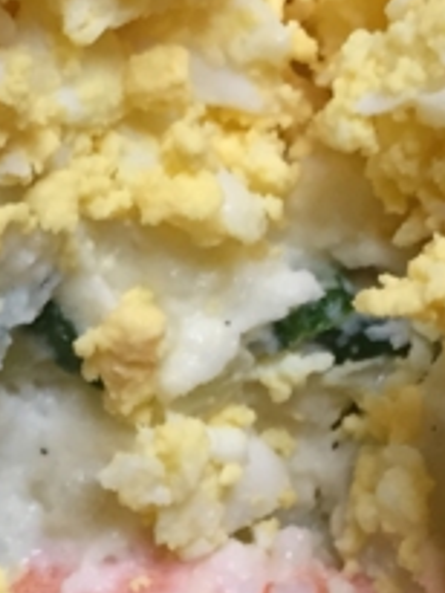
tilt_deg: -60.6
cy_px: 683
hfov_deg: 10.2
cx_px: 84
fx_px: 2483
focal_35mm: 145
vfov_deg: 13.3
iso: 80
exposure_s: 1/30
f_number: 2.2
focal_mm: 4.15
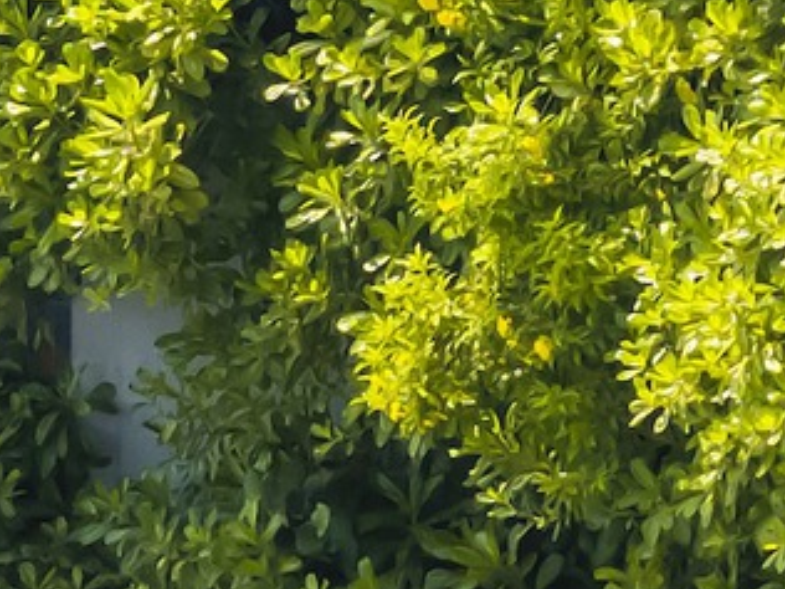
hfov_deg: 1.9
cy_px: -1052
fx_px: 23834
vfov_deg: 1.4
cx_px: -1011
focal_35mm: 1051
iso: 200
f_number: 3.4
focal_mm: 30.71
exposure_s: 1/640
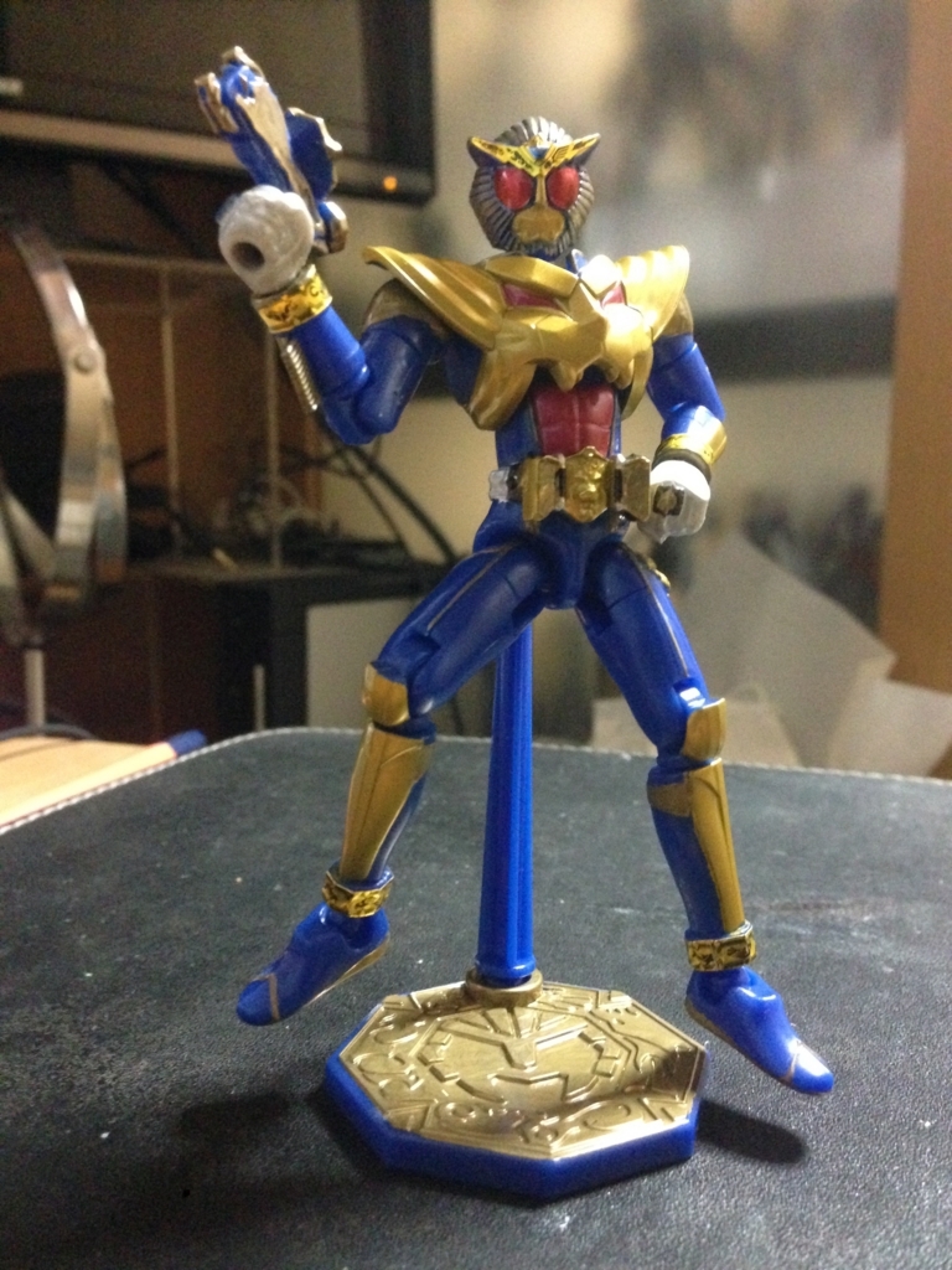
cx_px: 476
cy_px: 635
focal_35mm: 33
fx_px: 1210
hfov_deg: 42.9
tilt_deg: -4.9
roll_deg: +0.0
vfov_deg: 55.4
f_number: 2.4
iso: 800
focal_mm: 4.12
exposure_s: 1/15
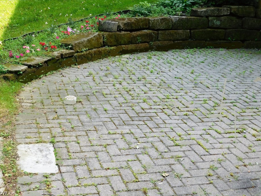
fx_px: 377
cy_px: 88
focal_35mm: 50
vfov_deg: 29.1
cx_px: 123
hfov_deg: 38.2
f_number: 3.7
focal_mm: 8
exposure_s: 1/200
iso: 125
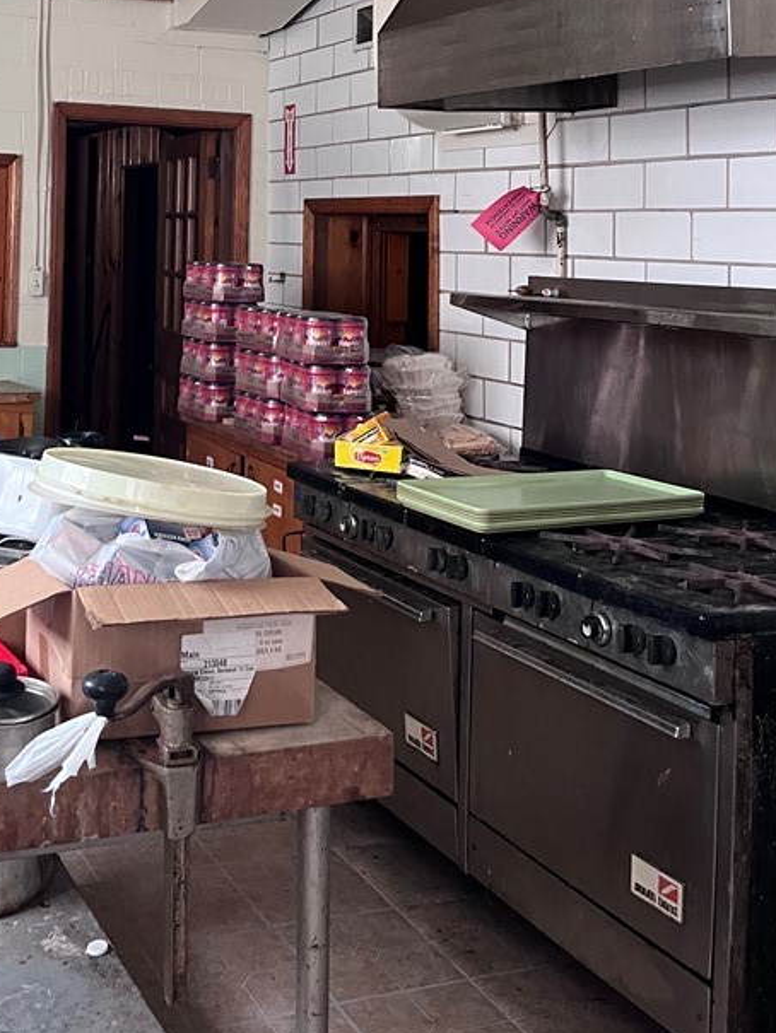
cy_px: 222
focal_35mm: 44
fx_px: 1315
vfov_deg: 41.3
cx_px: 138
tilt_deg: +3.3
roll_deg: -3.7
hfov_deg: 31.9
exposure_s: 1/60
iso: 250
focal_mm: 5.1
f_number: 1.6
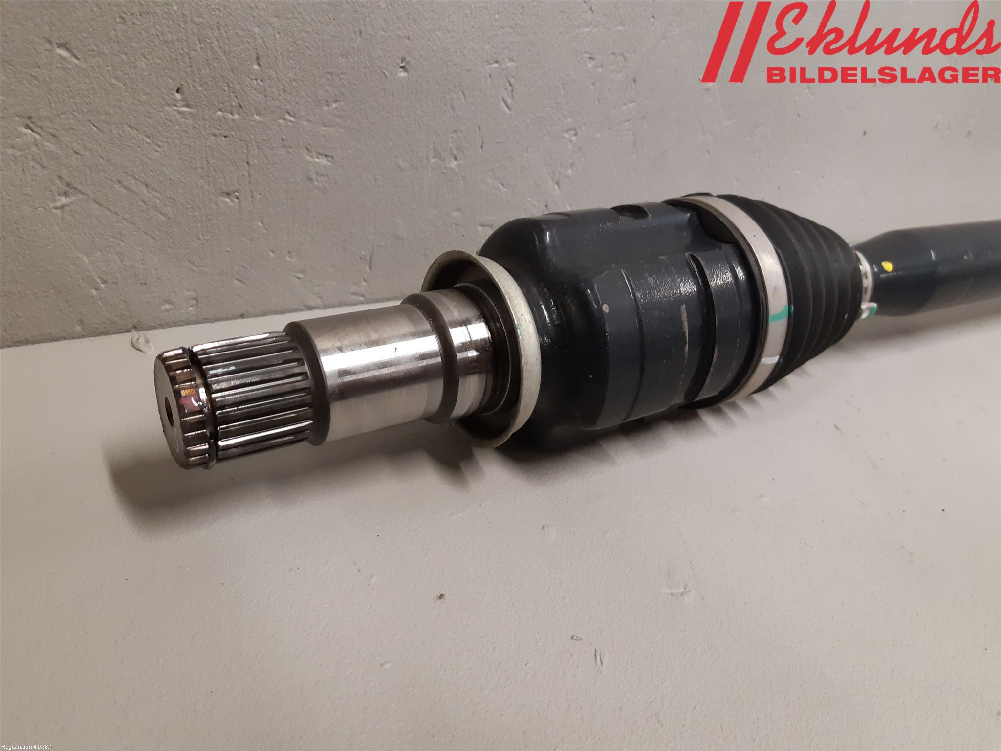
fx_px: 752
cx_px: 500
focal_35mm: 26
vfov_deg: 53.1
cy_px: 376
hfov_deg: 67.3
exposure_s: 1/50
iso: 200
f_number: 1.7
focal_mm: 3.93
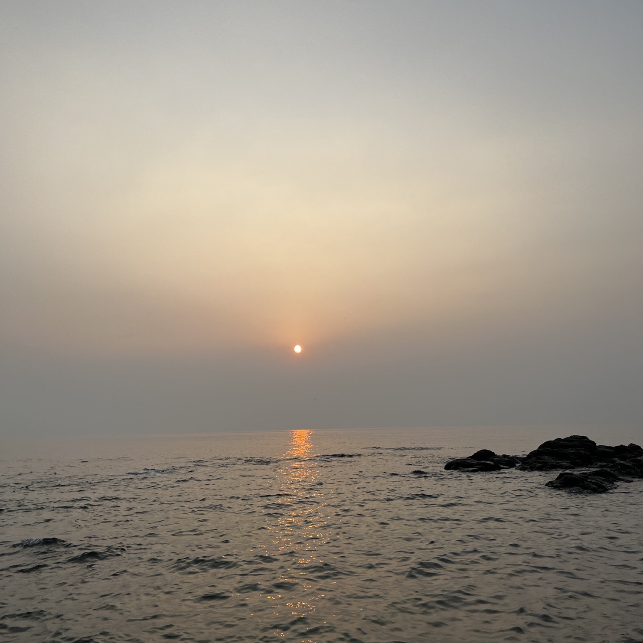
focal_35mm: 31
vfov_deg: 52.5
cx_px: 323
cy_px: 350
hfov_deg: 52.5
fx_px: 651
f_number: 1.6
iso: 50
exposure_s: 1/3049
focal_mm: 5.1
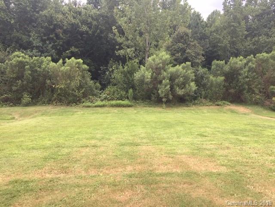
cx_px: 138
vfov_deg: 48.2
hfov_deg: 61.7
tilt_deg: -3.6
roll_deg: -0.1
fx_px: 230
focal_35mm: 29
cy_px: 104
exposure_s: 1/388
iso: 32
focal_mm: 4.15
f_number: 2.2
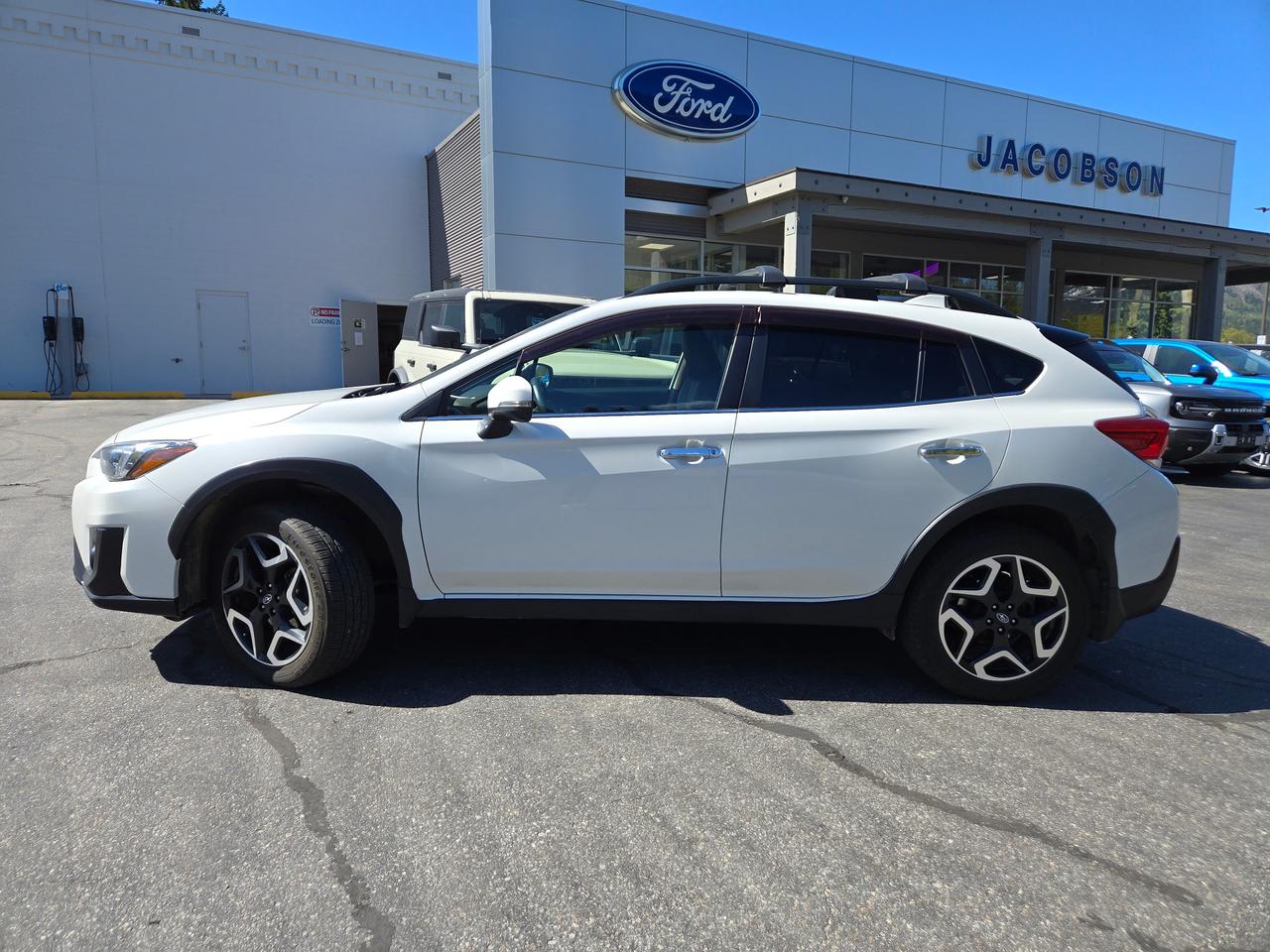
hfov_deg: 73.9
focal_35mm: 23
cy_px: 476
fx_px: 844
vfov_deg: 58.9
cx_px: 635
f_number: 1.8
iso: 25
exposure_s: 1/1238
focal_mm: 5.4
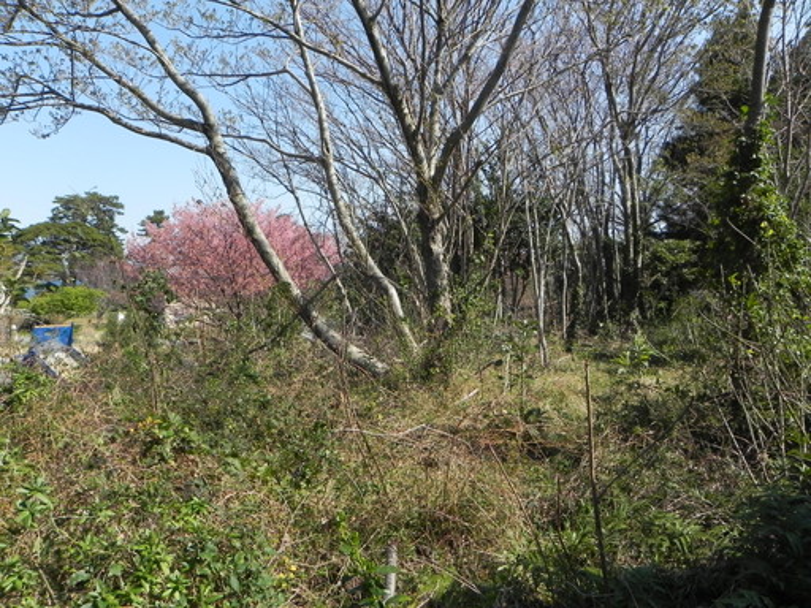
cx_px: 406
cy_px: 304
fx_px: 609
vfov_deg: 53.1
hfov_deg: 67.3
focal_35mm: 26
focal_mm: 4.6
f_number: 7.1
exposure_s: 1/302
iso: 160
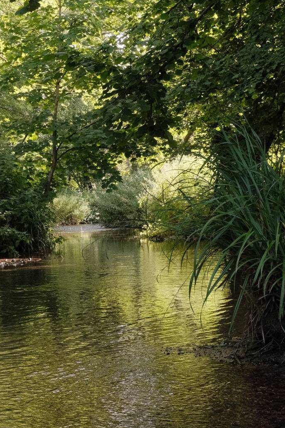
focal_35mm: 64
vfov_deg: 31.4
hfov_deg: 21.1
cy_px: 220
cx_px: 86
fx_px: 760
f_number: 10
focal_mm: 27.5
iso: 2000
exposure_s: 1/100
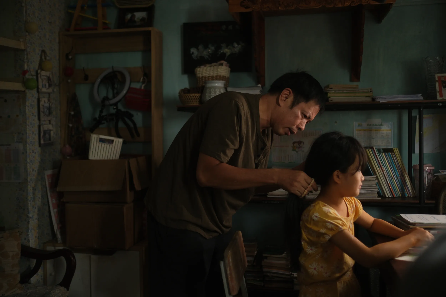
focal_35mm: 35
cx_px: 223
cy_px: 148
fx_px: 434
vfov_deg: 37.9
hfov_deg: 54.4
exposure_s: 1/125
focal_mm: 23
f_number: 1.4
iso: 640
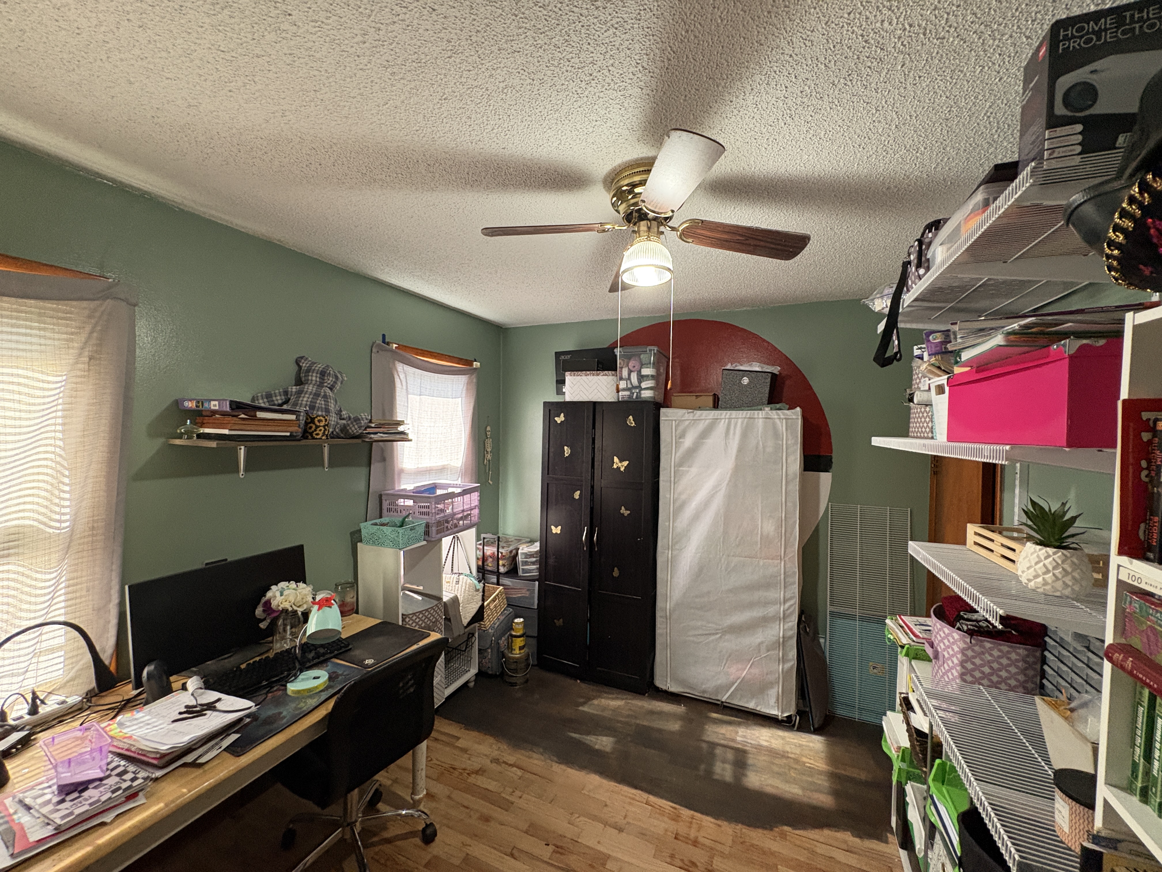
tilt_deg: +0.5
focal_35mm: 14
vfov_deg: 85.7
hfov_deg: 102.1
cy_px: 436
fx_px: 470
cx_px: 581
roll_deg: -1.6
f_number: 2.2
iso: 400
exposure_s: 1/60
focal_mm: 2.22
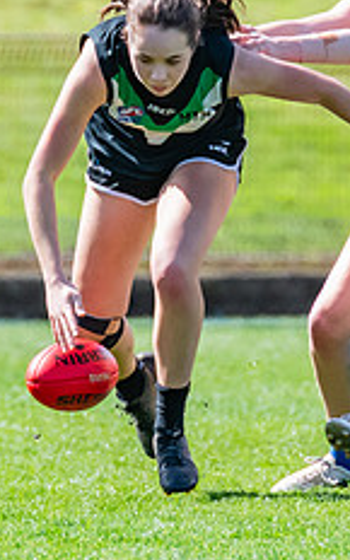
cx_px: 138
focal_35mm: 1936
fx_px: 29547
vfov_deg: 1.1
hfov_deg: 0.7
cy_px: 94
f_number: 7.1
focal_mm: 420
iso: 800
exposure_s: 1/1600
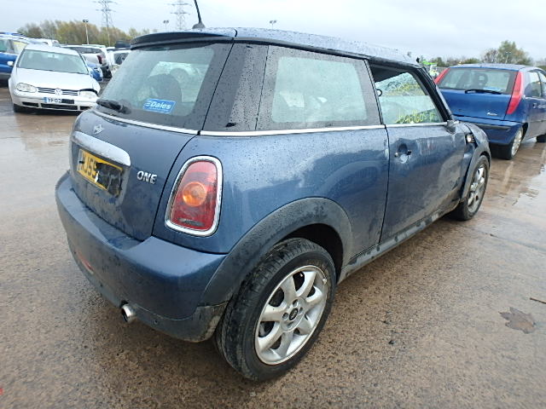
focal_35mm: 21
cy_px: 204
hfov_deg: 79.0
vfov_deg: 63.4
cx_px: 273
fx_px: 331
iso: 125
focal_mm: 3.7
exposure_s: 1/160
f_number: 3.5
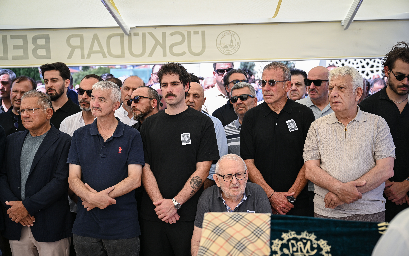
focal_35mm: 46
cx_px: 204
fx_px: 513
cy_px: 132
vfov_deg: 28.0
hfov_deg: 43.5
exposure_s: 1/1600
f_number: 3.5
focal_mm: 45
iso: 320
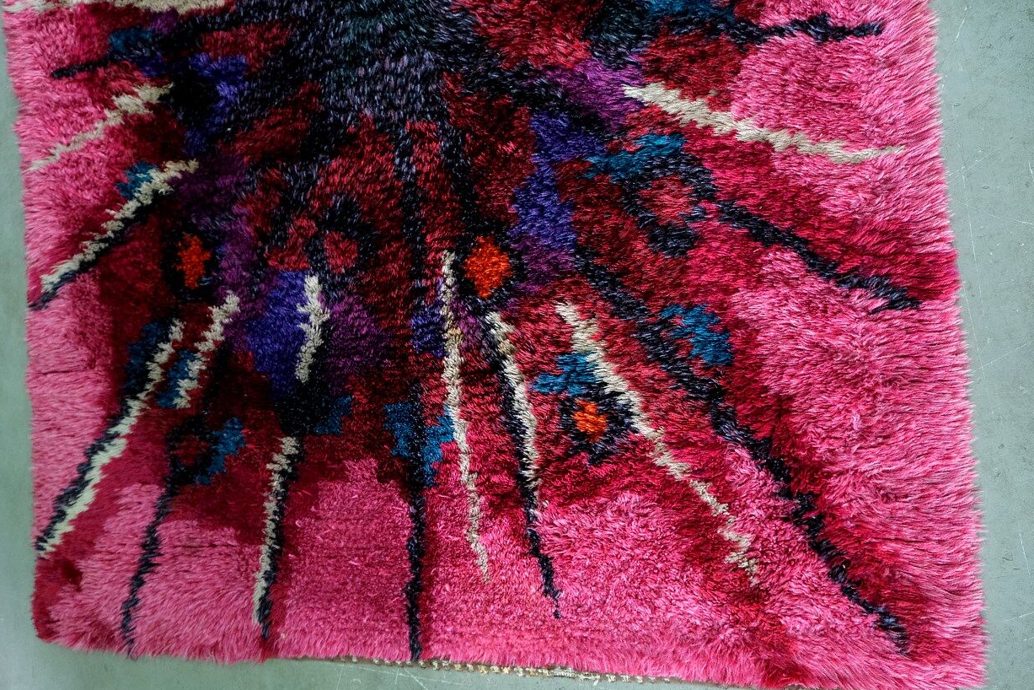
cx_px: 507
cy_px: 354
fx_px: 804
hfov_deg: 65.5
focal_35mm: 28
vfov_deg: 46.4
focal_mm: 17.7
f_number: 4
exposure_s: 1/26
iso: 2500
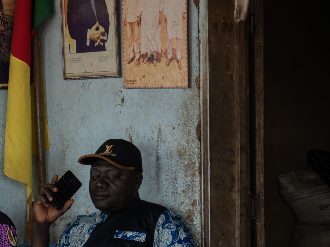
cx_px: -80
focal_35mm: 175
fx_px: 1668
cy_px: 277
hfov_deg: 11.1
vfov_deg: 8.4
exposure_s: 1/500
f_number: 2.8
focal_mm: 70
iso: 1250
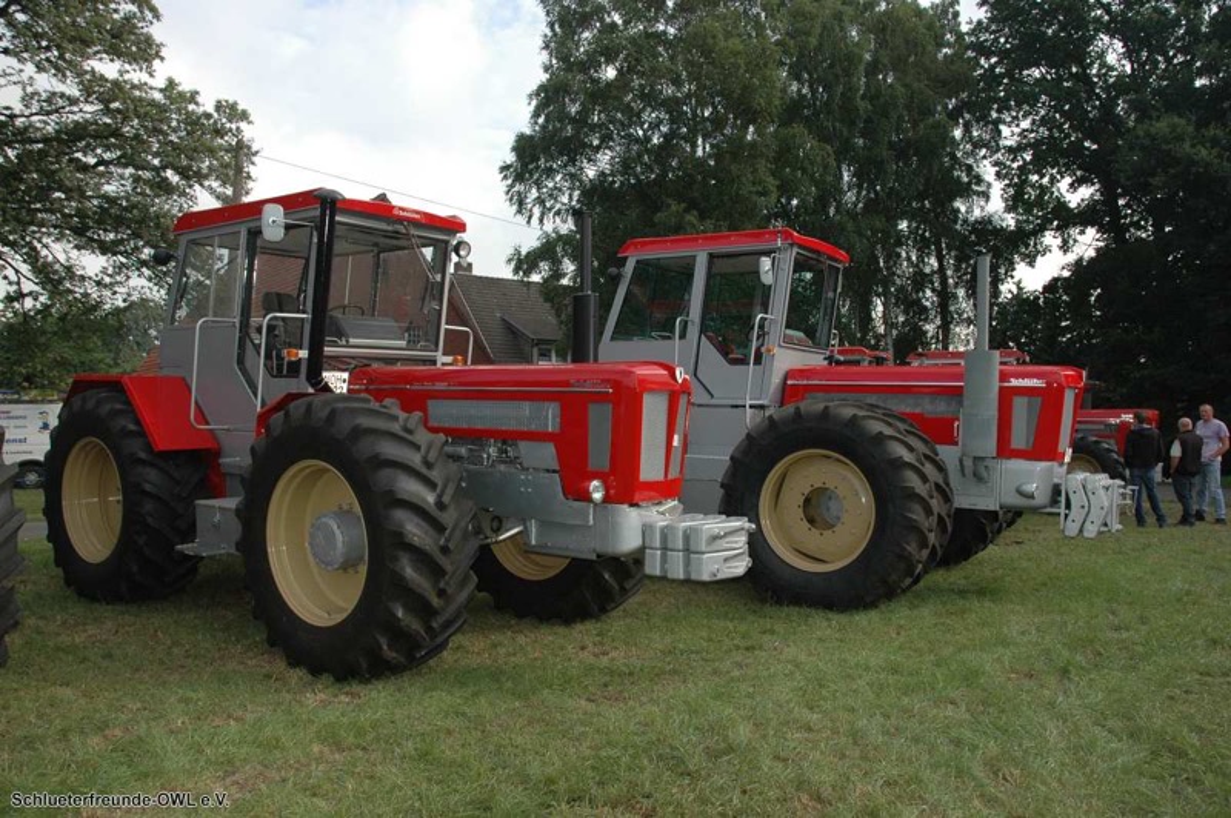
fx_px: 922
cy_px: 409
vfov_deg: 47.9
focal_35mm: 27
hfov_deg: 67.4
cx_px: 616
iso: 400
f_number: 5.6
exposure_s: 1/500
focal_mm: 18
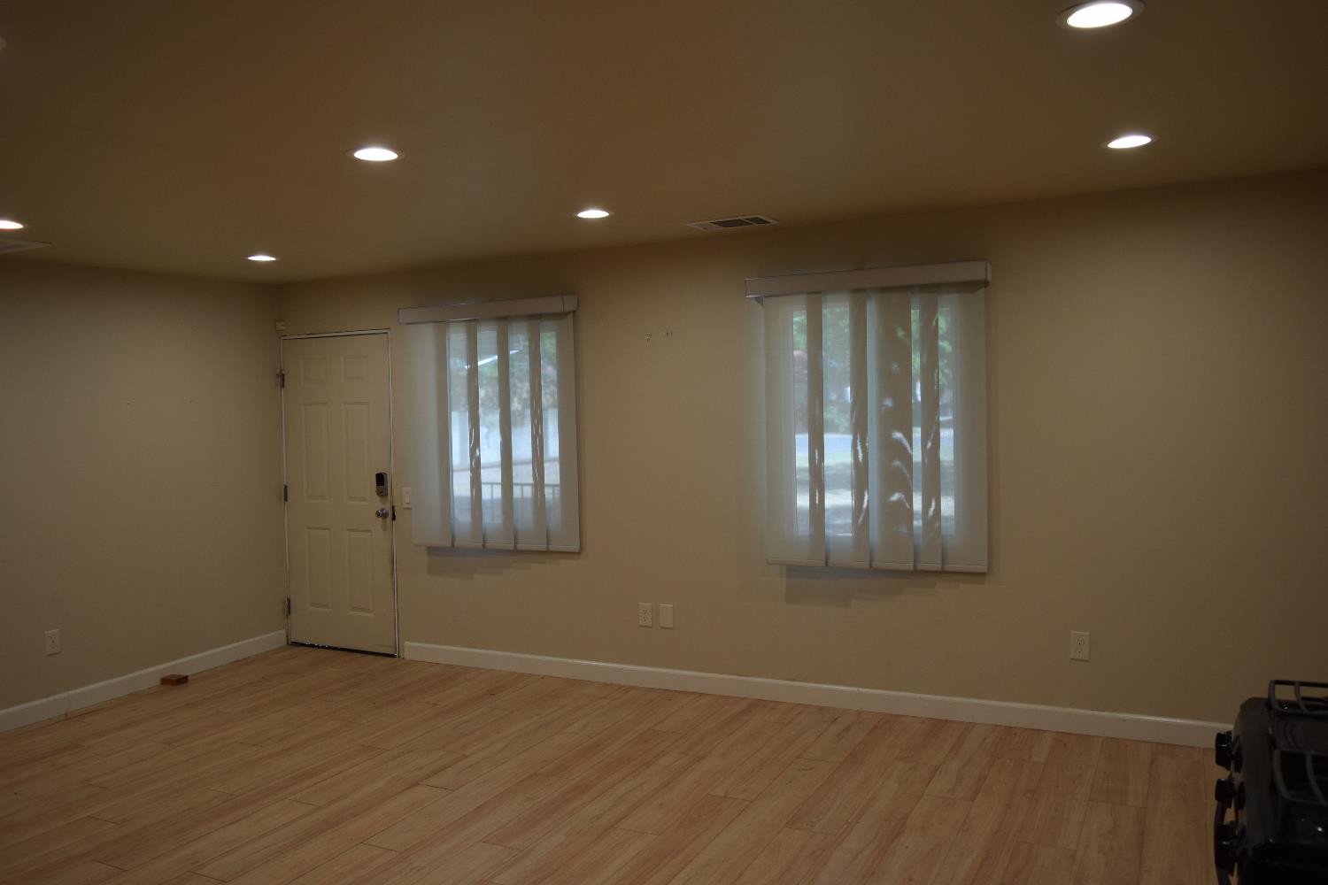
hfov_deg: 67.4
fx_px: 996
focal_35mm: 27
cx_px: 664
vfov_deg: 47.9
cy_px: 442
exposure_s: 1/80
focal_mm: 18
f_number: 4.5
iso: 400
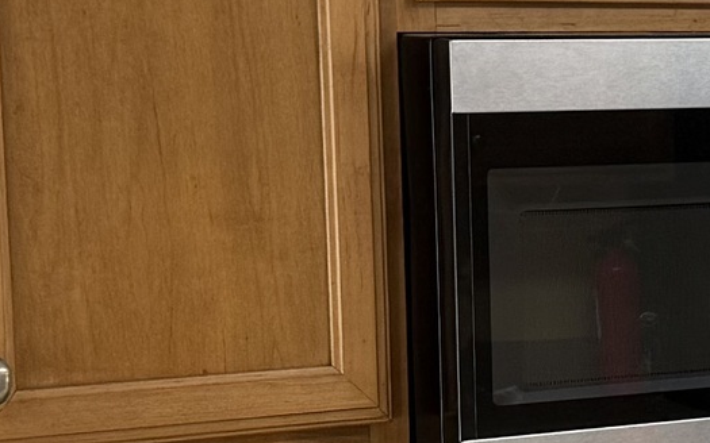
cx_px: 1024
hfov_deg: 13.3
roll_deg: +0.3
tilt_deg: -7.5
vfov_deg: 8.8
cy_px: 393
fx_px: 2883
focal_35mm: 149
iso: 125
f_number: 1.78
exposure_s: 1/60
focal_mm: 6.76
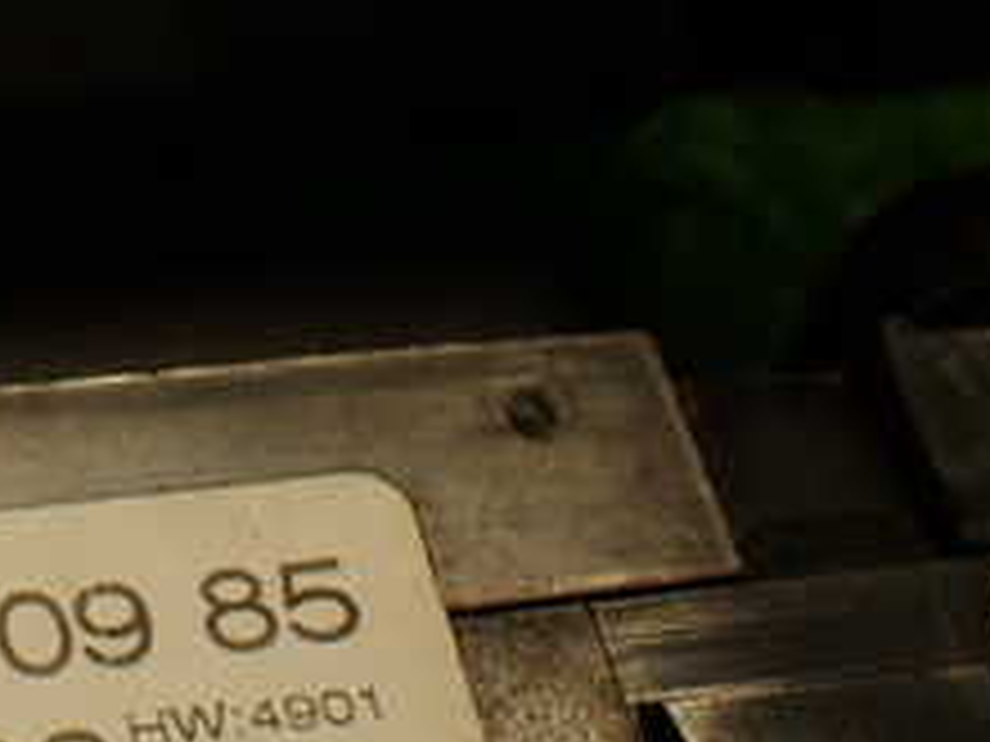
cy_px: 184
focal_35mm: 112
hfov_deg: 16.6
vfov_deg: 13.2
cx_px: -292
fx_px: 3203
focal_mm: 7.31
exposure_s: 1/60
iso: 200
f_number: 2.8
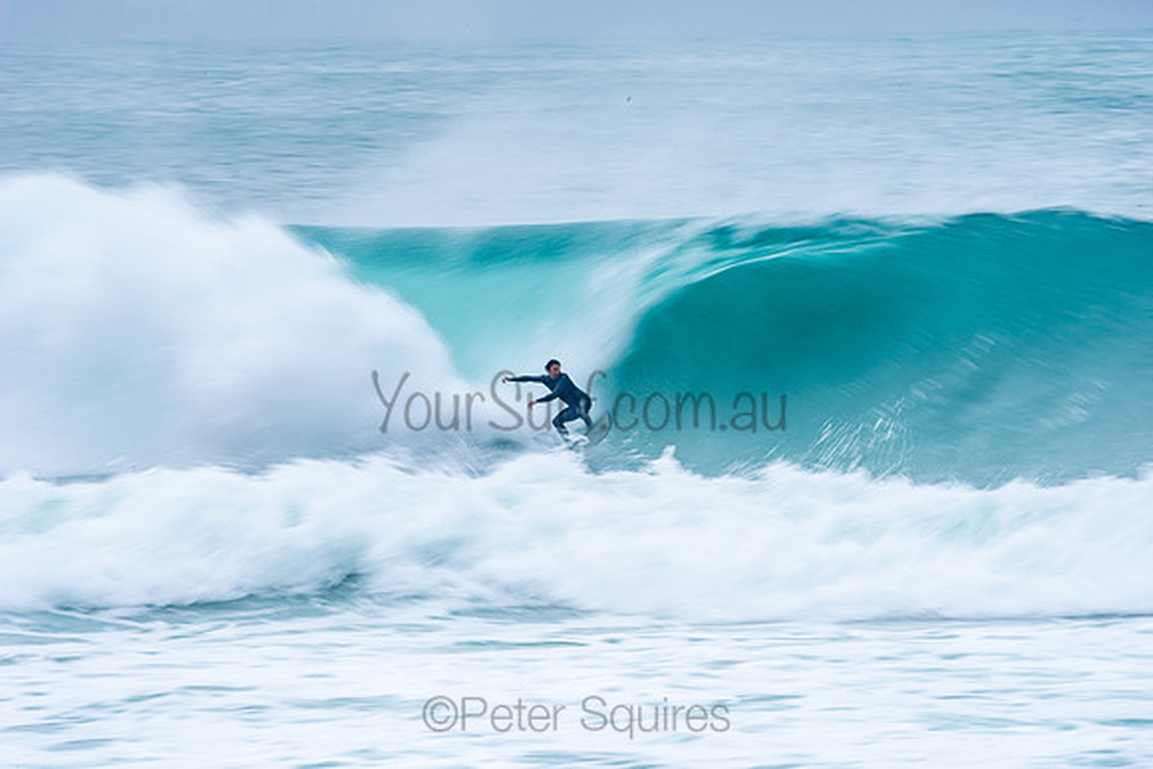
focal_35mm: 500
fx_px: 16017
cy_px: 384
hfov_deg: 4.1
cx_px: 576
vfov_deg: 2.8
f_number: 20
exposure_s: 1/20
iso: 80
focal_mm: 500
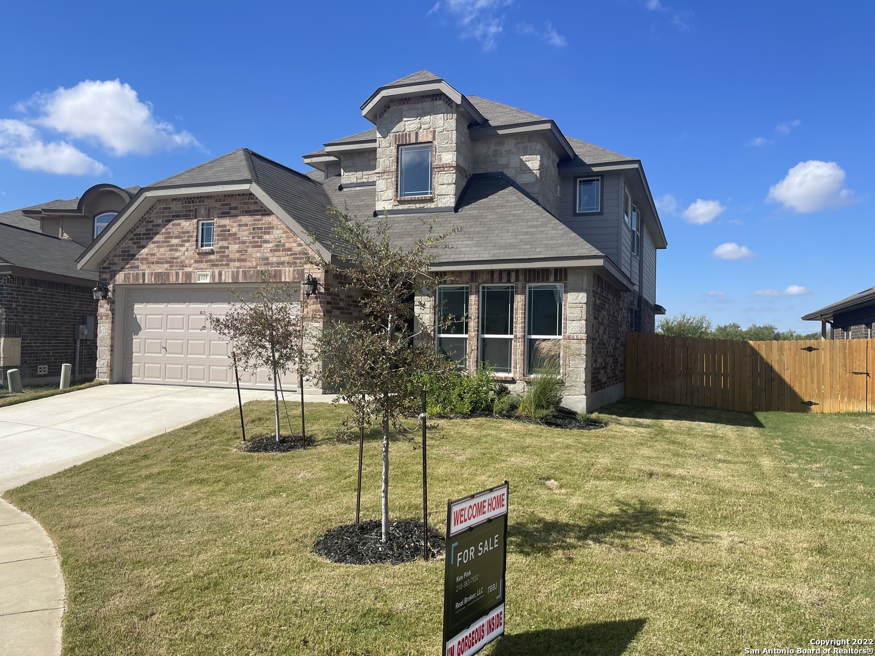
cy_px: 328
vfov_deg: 53.1
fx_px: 657
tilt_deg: +0.7
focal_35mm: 26
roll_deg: -1.4
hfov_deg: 67.3
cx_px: 438
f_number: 1.6
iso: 32
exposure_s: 1/3788
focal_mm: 5.1
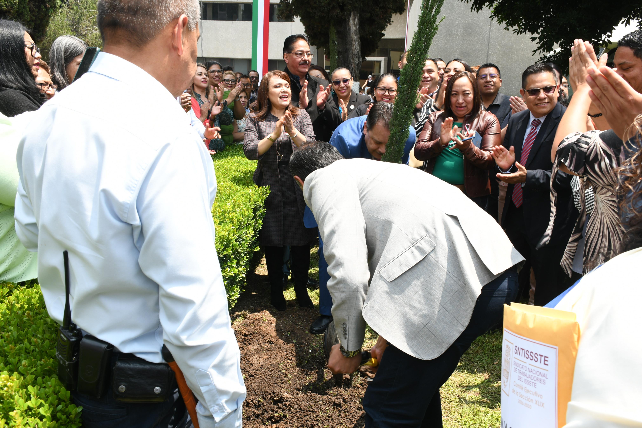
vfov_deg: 42.3
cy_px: 213
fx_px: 553
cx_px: 329
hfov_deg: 60.3
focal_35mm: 31
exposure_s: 1/100
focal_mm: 20
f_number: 8
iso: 160
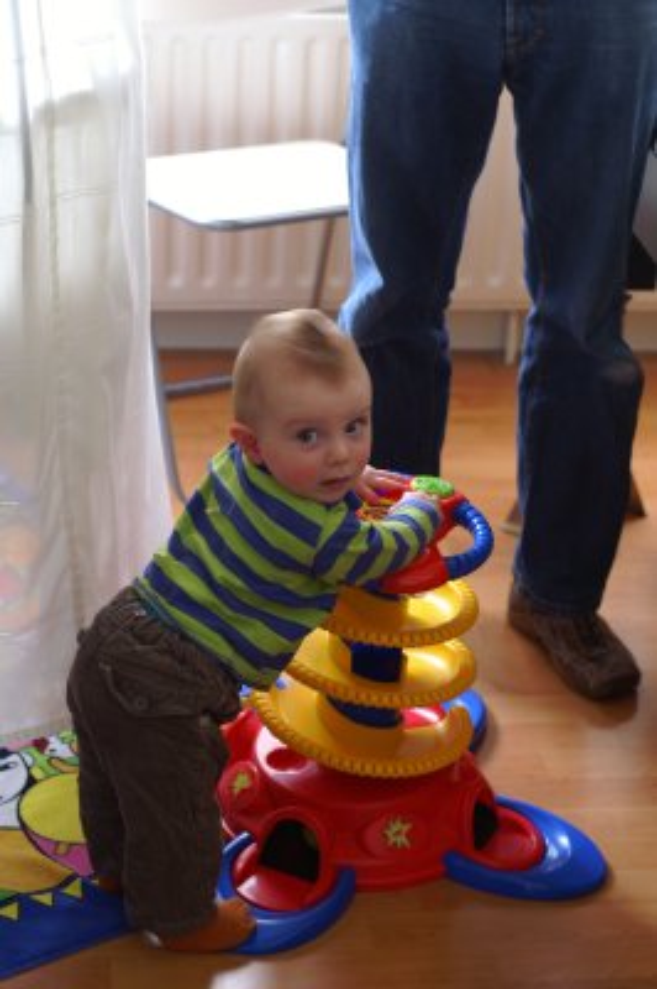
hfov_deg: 18.2
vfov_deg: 27.0
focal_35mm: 75
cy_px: 494
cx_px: 328
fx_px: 2057
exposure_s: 1/25
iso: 400
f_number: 2.8
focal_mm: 50
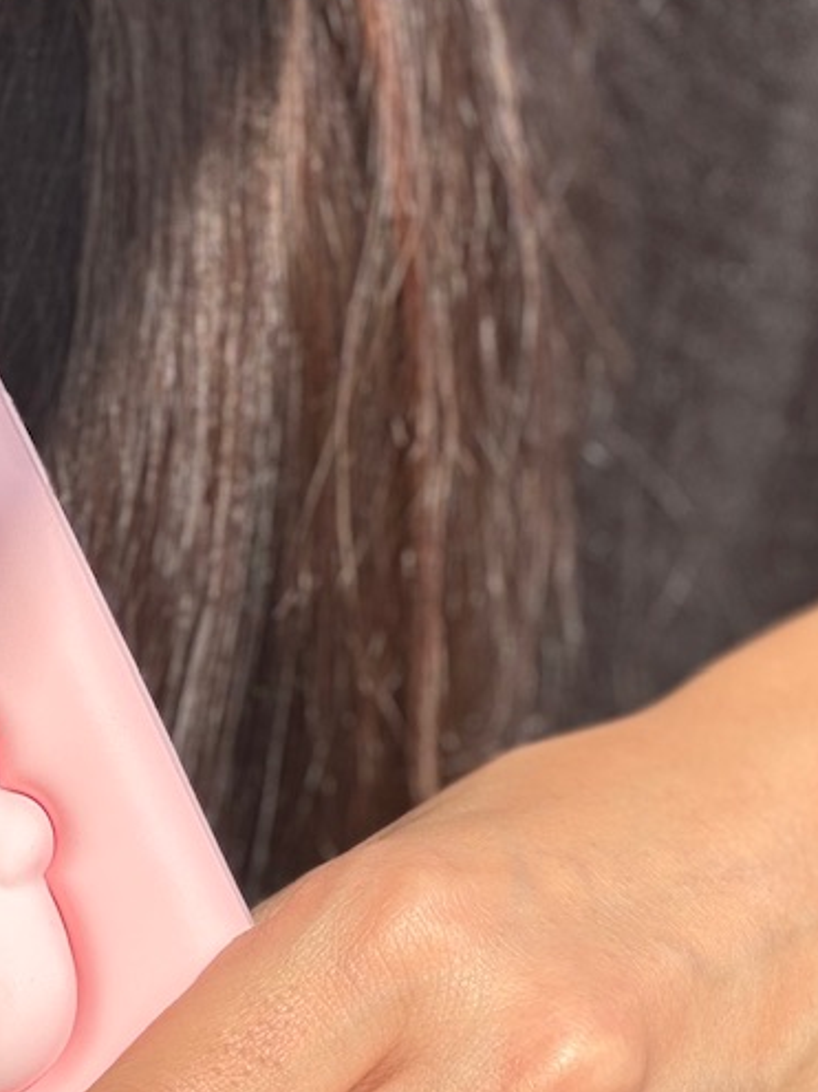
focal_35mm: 199
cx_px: -198
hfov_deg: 7.4
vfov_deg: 9.9
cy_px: 567
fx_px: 6273
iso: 25
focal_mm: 9
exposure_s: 1/602
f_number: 2.8
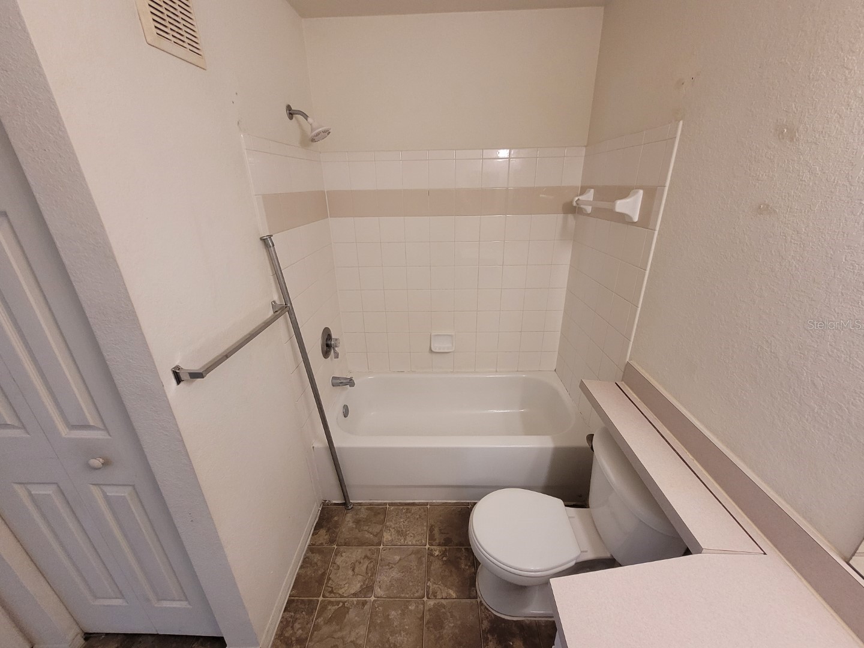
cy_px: 324
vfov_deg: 89.9
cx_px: 432
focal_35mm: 13
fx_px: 324
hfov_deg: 106.2
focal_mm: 1.74
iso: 250
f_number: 2.2
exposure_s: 1/60
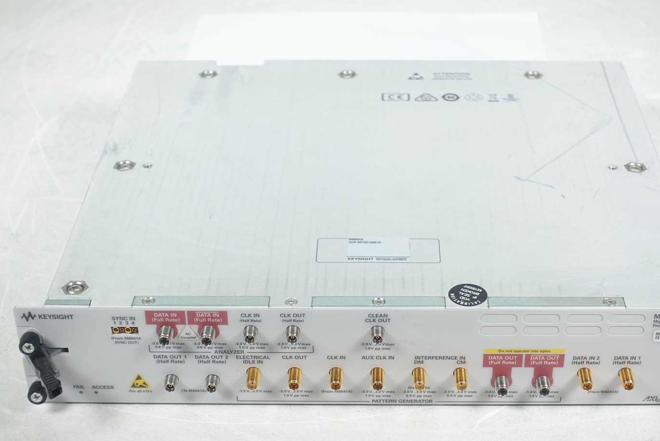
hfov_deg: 27.0
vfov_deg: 18.2
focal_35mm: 75
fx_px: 1375
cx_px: 378
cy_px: 225
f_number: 4
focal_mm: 23.34
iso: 125
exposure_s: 1/160
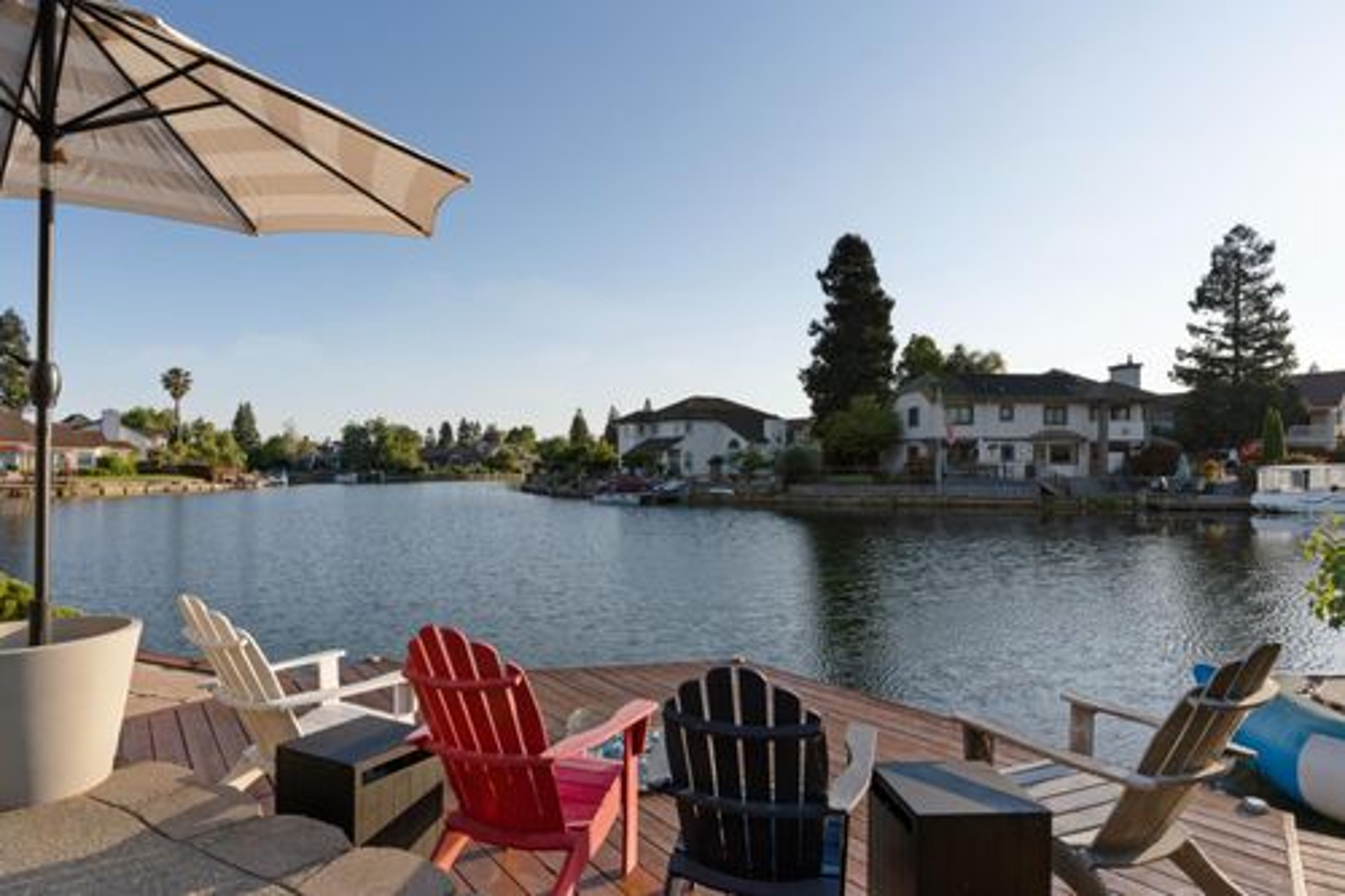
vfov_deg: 61.9
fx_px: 747
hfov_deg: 84.0
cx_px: 672
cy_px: 448
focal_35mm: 20
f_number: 11
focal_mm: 20
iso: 100
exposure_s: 1/25
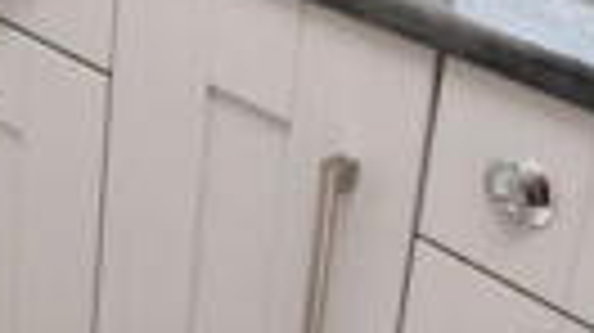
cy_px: -119
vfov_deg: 14.7
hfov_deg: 23.0
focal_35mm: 78
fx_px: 1228
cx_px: -250
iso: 640
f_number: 5.6
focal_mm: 10
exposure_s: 1/125
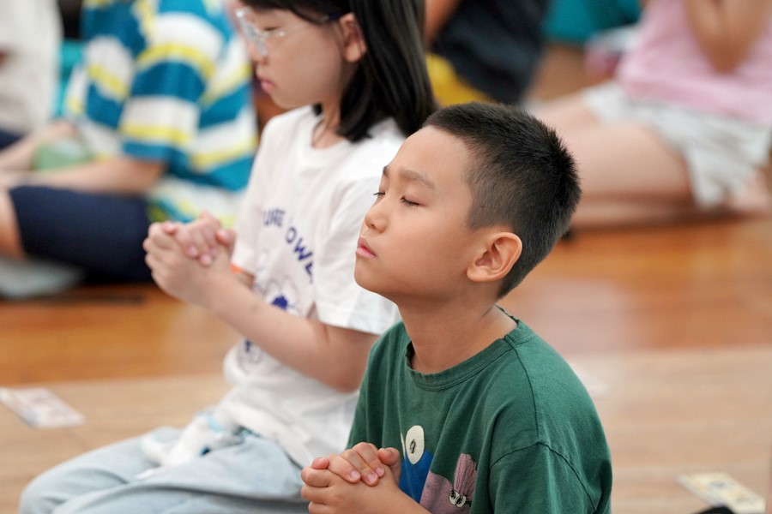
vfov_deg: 6.9
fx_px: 4289
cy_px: 257
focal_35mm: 200
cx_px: 386
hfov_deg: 10.3
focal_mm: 200
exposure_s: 1/250
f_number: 4
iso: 2500
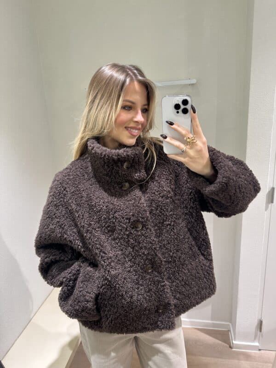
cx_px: 138
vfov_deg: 71.6
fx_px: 255
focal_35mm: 24
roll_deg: +1.9
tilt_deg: -15.5
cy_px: 184
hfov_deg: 56.8
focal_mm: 6.86
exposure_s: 1/100
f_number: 1.78
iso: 200
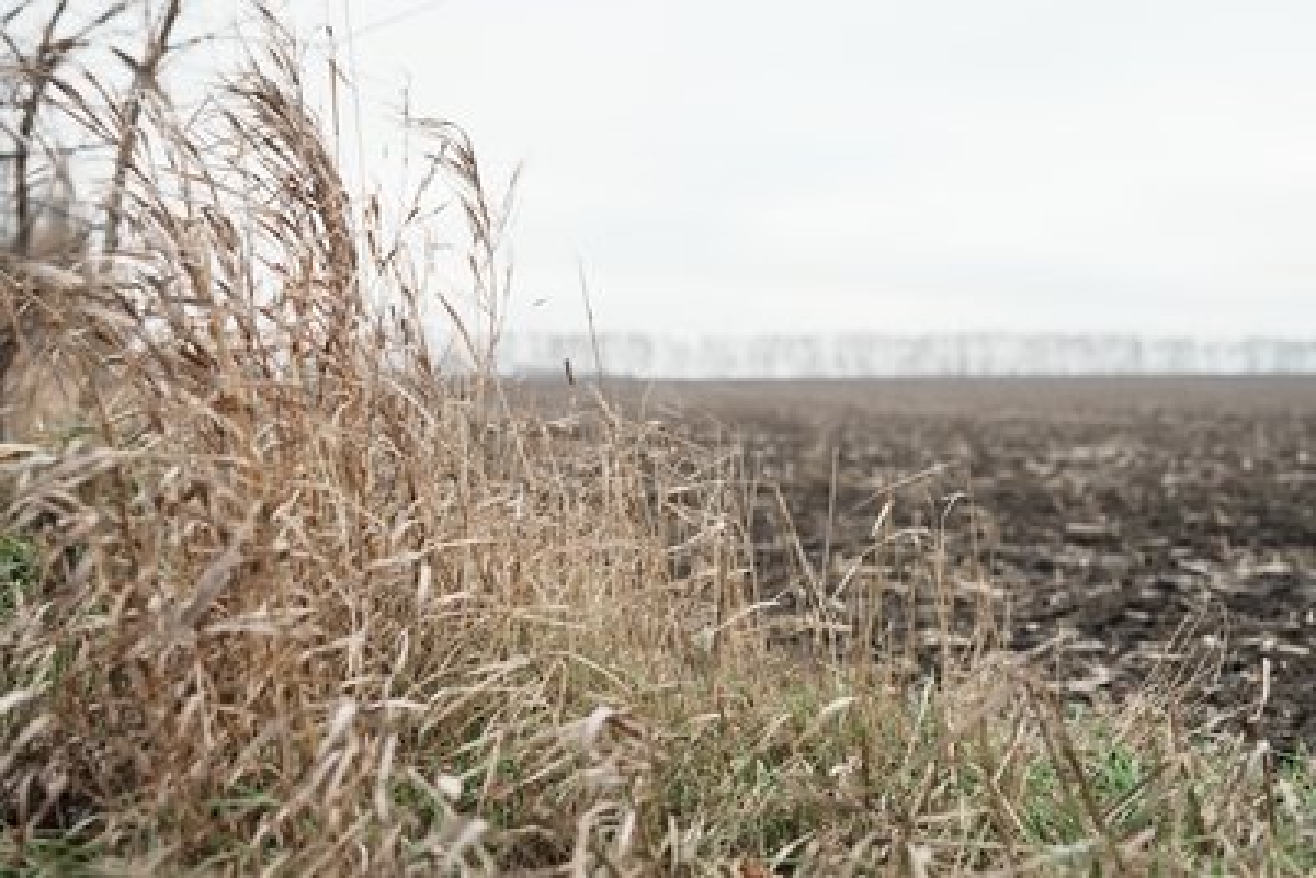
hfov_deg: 38.9
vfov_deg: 26.5
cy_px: 439
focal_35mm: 51
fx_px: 1865
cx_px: 658
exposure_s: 1/400
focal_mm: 51
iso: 800
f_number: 4
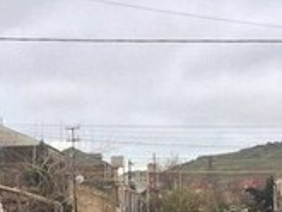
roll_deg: +1.5
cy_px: 421
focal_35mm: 116
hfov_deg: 17.0
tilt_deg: -9.5
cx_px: 121
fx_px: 946
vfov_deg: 11.5
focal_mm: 4.15
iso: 50
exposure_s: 1/100
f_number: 2.2
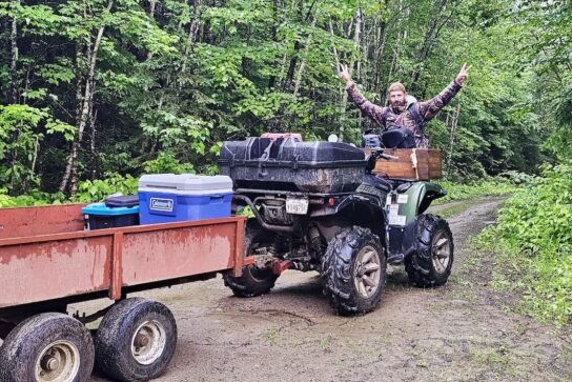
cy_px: 119
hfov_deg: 43.6
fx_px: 715
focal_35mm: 45
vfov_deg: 29.6
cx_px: 302
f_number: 1.7
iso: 125
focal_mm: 6.3
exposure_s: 1/180
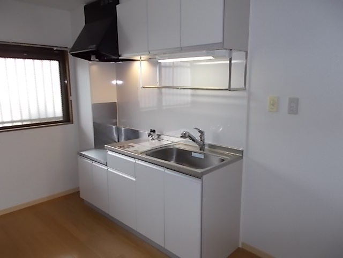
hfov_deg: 67.3
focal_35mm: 26
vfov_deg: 53.1
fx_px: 258
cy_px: 129
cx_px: 172
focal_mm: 4.6
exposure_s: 1/25
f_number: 3.2
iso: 200
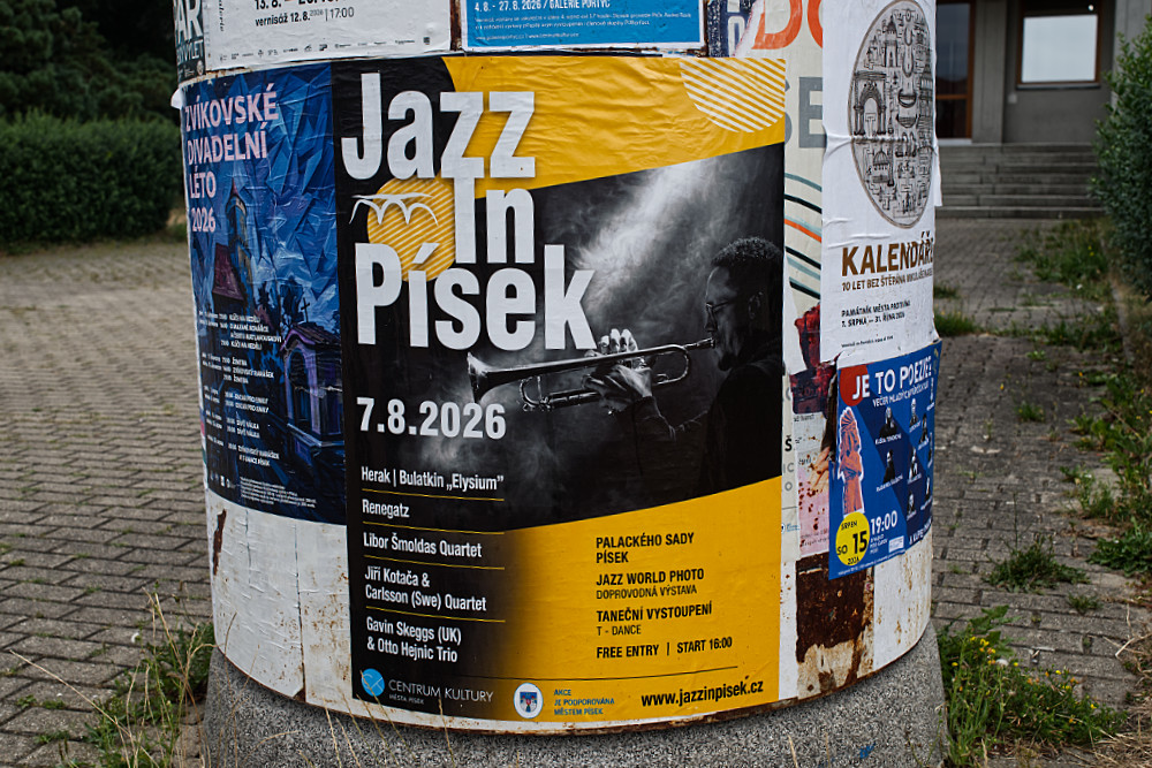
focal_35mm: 35
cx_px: 576
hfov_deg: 54.4
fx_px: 1120
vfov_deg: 37.9
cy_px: 384
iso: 100
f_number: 7.1
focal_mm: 35
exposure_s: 1/200
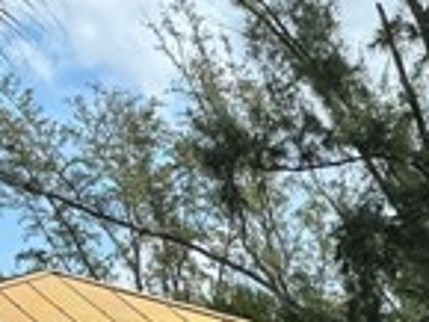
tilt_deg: -1.7
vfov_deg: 7.8
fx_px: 2282
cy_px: 600
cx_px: 1083
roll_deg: +0.2
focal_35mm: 184
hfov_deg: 9.4
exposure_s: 1/1522
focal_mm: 5.96
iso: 50
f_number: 1.6
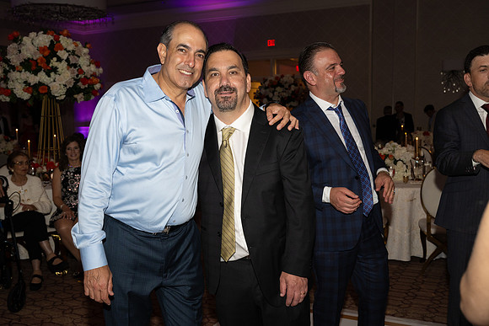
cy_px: 163
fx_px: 530
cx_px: 244
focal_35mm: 39
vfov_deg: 34.2
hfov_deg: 49.5
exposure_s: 1/100
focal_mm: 39
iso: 800
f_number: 5.6
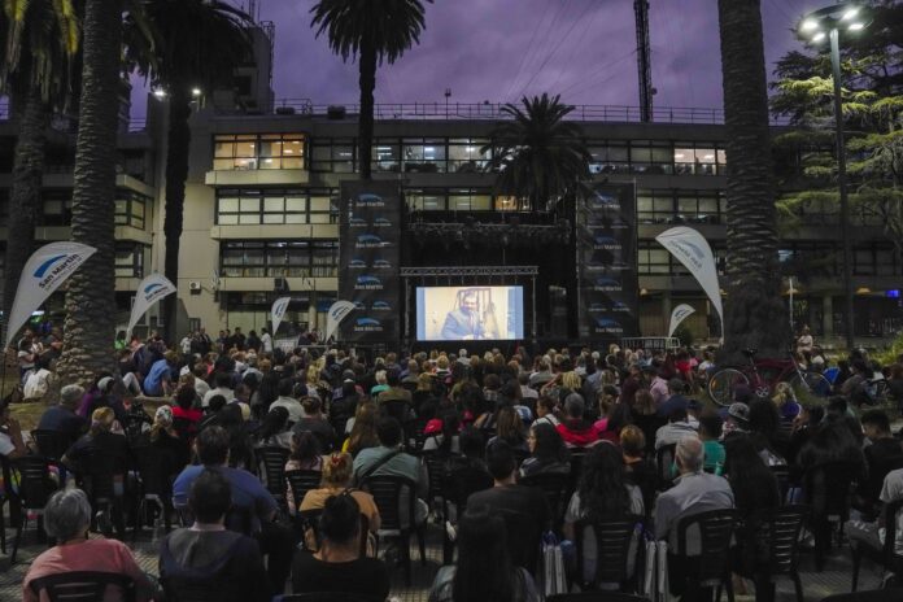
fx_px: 602
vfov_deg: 53.1
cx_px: 452
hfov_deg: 73.7
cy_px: 301
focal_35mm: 24
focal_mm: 24
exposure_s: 1/200
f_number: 5
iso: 2500
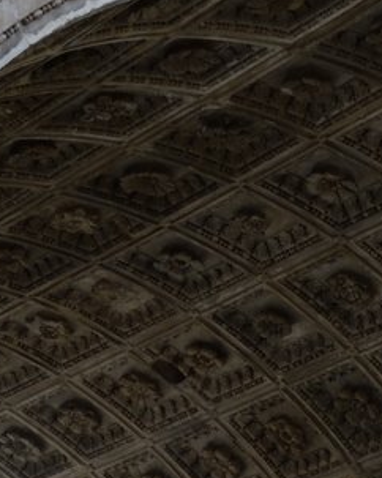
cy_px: 1076
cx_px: 336
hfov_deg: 7.9
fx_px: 2759
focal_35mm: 195
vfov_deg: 9.1
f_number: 22
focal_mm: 42
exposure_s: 1/15
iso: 200
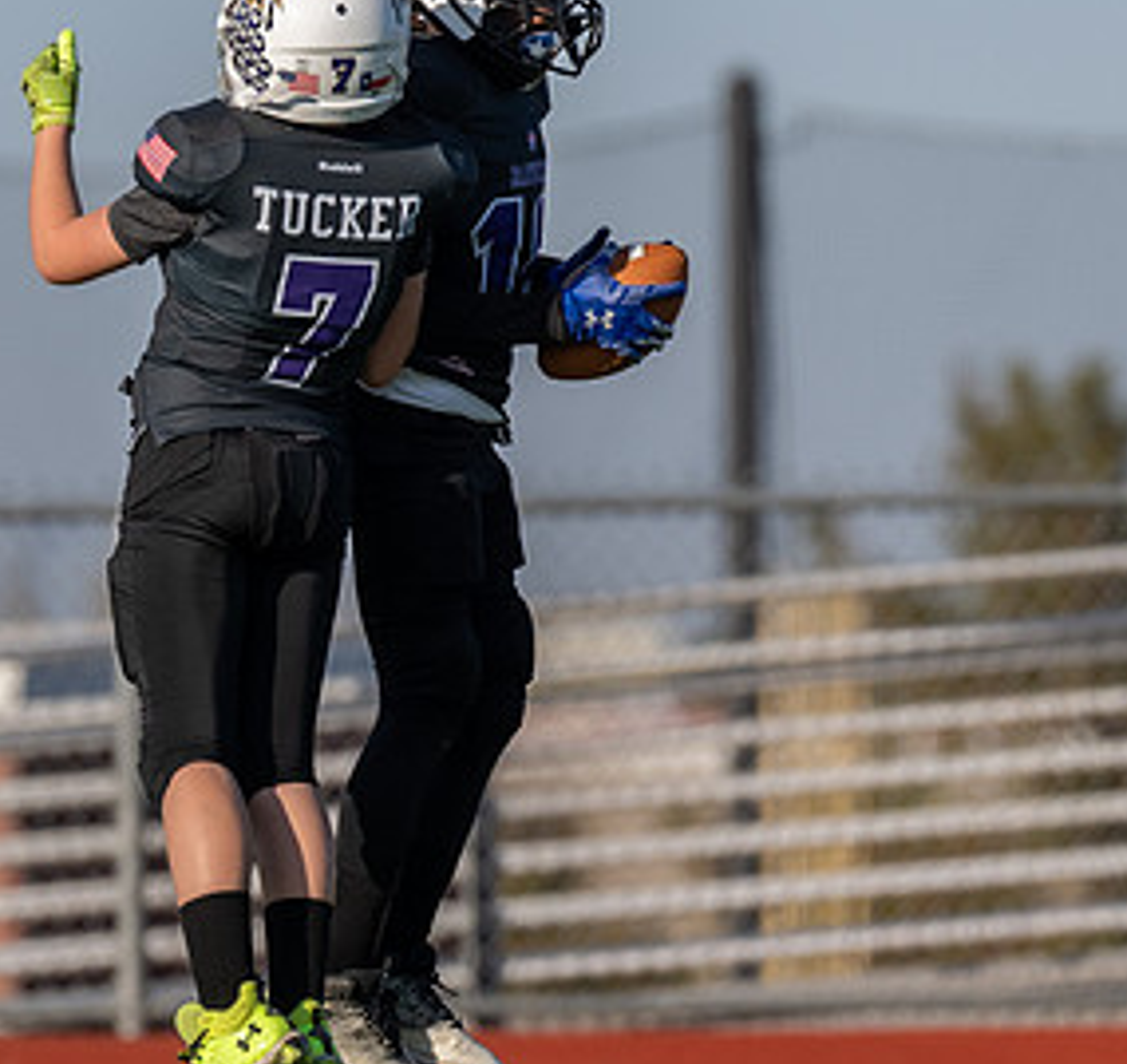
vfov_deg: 2.5
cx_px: 254
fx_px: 24283
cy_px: 341
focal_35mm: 678
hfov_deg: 2.7
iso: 160
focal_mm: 200
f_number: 2.8
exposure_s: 1/3200
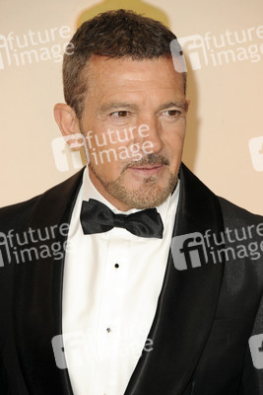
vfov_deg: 6.9
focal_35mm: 300
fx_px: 3284
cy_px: 198
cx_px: 132
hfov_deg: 4.6
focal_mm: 300
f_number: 7.1
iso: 1600
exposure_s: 1/200
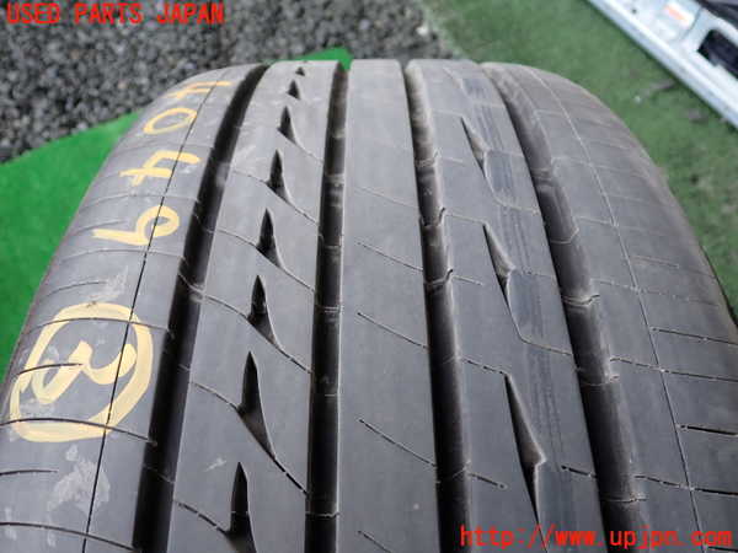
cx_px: 369
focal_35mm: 30
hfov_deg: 60.0
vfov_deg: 46.8
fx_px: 640
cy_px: 276
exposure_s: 1/125
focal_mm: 5.4
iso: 160
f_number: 2.3
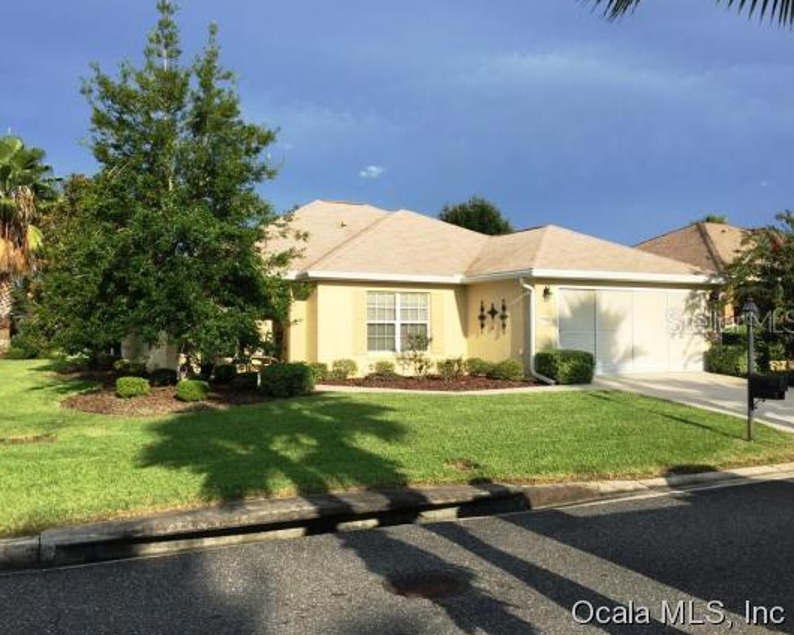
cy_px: 320
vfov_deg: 47.1
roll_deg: -1.9
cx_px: 373
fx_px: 728
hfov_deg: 57.1
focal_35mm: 31
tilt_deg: +1.2
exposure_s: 1/1980
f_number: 2.2
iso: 32
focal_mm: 4.15
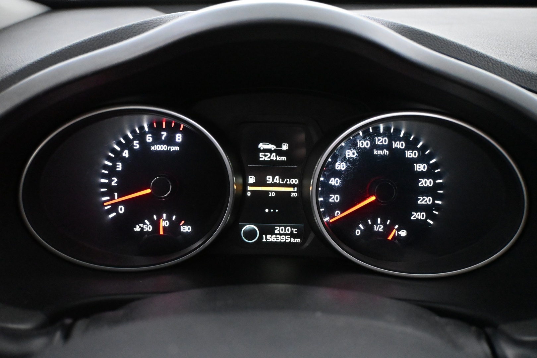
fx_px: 459
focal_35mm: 31
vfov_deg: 42.6
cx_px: 268
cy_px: 179
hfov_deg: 60.7
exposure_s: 1/60
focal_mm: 20.5
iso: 8000
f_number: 3.8
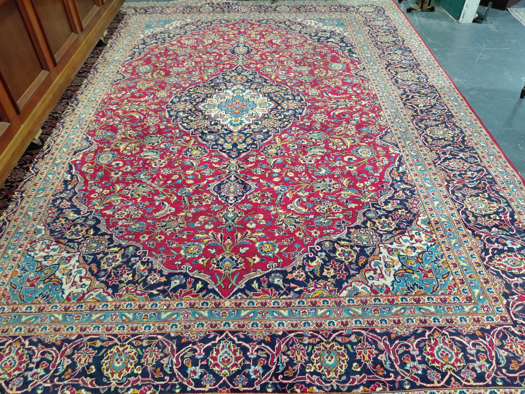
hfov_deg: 69.4
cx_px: 262
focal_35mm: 25
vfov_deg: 54.9
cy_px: 197
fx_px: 379
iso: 200
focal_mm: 4.69
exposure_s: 1/100
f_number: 1.8
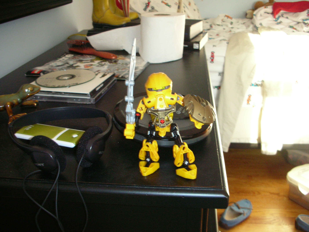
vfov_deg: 40.7
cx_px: 154
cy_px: 116
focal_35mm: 35
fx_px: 312
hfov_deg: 52.6
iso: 138
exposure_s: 1/30
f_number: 3
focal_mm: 5.8
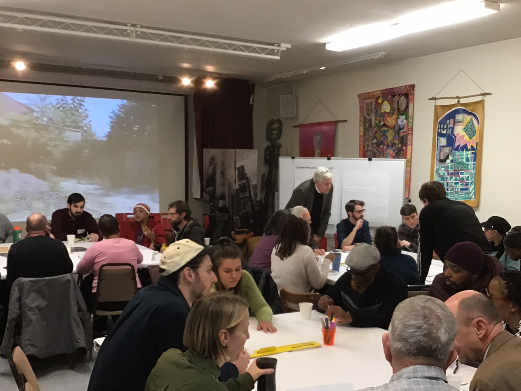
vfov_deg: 34.2
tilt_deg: -5.6
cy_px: 238
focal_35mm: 42
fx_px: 632
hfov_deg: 44.7
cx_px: 286
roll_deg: -0.8
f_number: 2.4
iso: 100
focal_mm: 3.3
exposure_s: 1/30
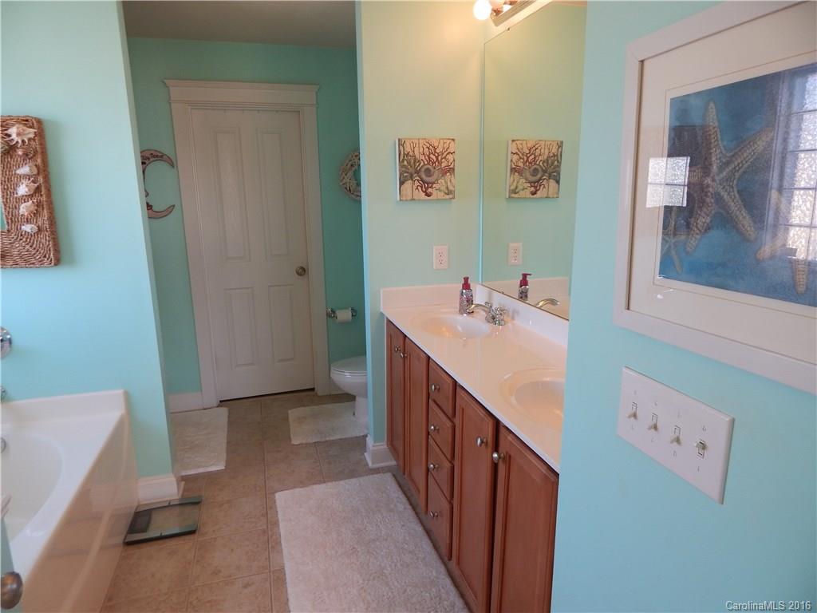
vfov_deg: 61.1
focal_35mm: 22
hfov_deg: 76.4
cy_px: 306
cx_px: 408
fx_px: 519
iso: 125
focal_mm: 4
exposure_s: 1/50
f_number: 3
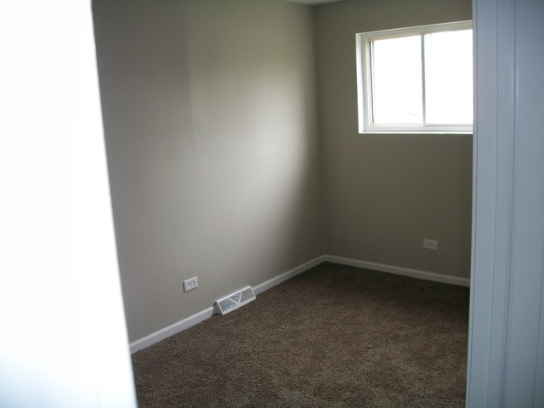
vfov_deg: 44.2
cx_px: 272
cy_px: 204
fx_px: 503
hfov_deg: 56.8
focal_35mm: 32
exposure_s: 1/30
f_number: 2.9
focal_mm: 5.7
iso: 80
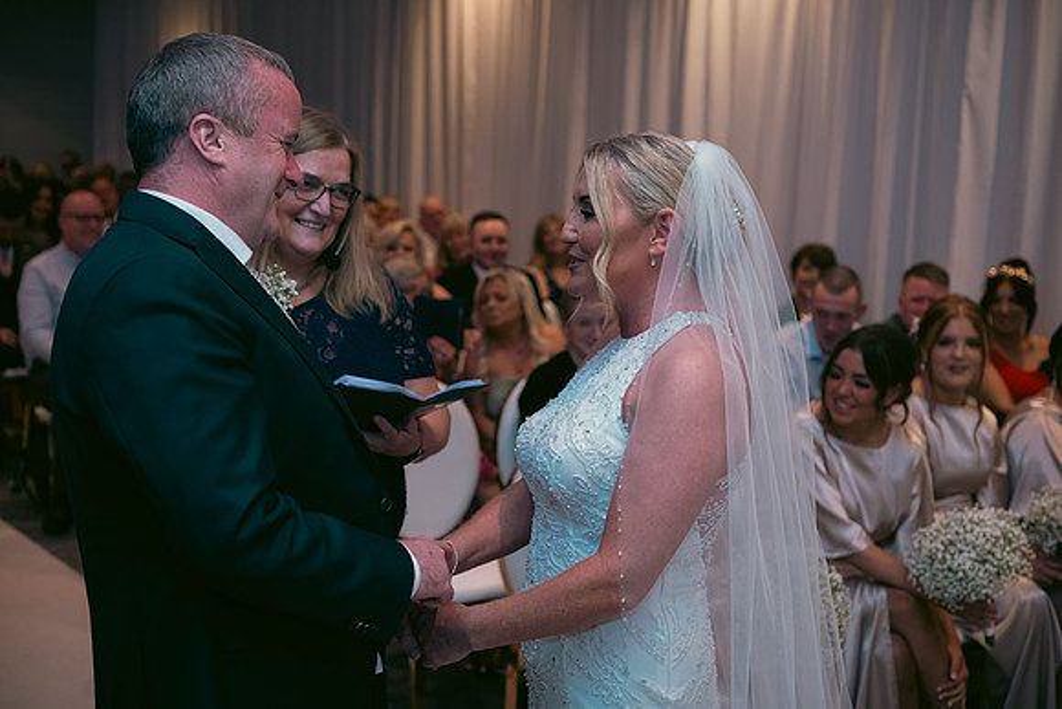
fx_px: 1475
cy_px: 354
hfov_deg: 39.6
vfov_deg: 27.0
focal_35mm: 50
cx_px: 531
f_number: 3.5
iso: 800
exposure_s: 1/160
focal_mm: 50
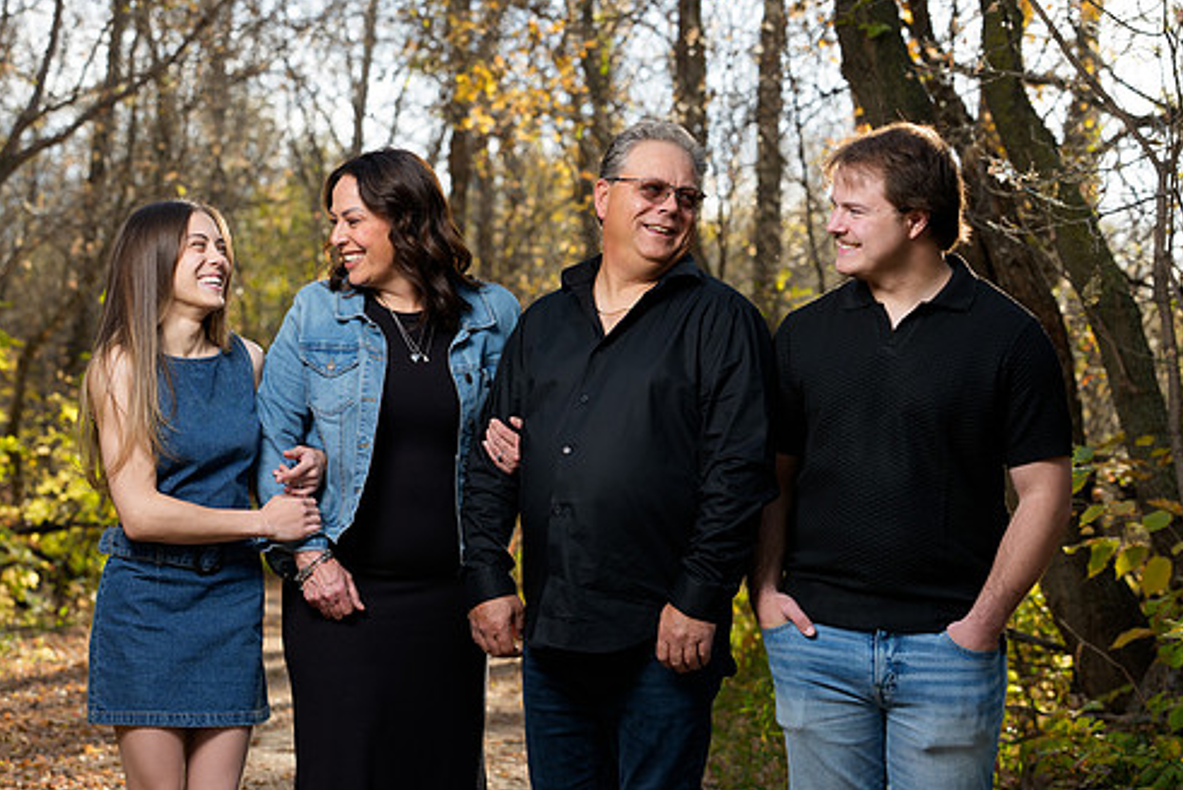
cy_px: 435
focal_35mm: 75
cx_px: 499
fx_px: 2466
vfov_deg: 18.2
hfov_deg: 26.9
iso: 400
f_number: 3.5
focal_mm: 61
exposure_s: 1/160
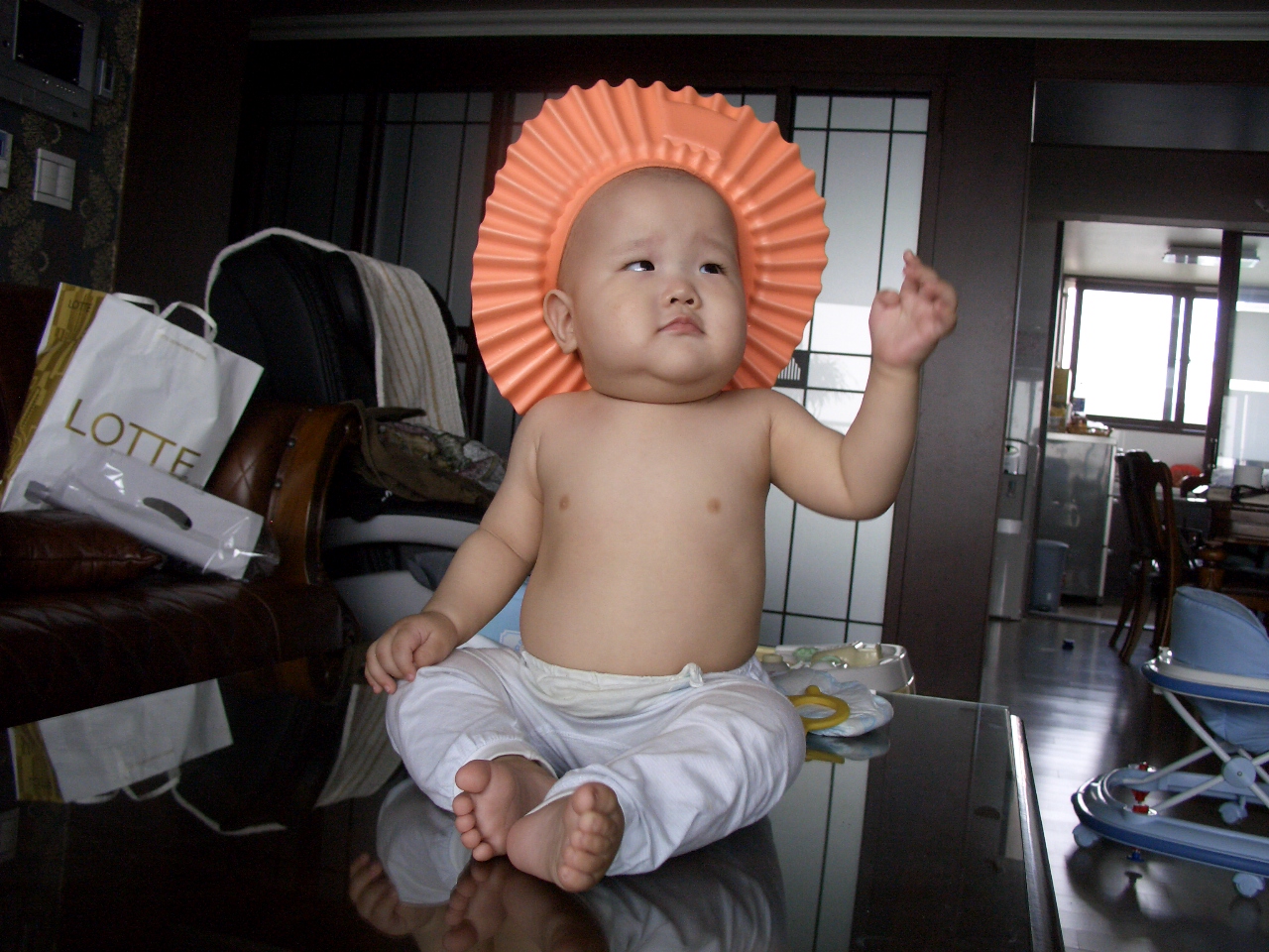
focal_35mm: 33
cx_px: 634
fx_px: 1210
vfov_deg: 42.9
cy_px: 476
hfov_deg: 55.4
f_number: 2.8
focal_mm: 7.1
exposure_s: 1/80
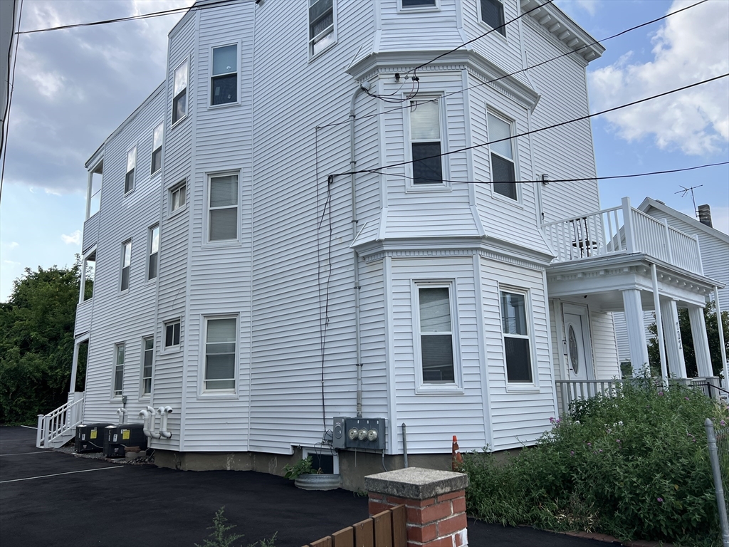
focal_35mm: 26
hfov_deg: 67.3
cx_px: 364
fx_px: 548
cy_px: 274
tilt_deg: +11.7
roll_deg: +2.2
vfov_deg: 53.1
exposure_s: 1/2571
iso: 50
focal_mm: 5.7
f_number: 1.5
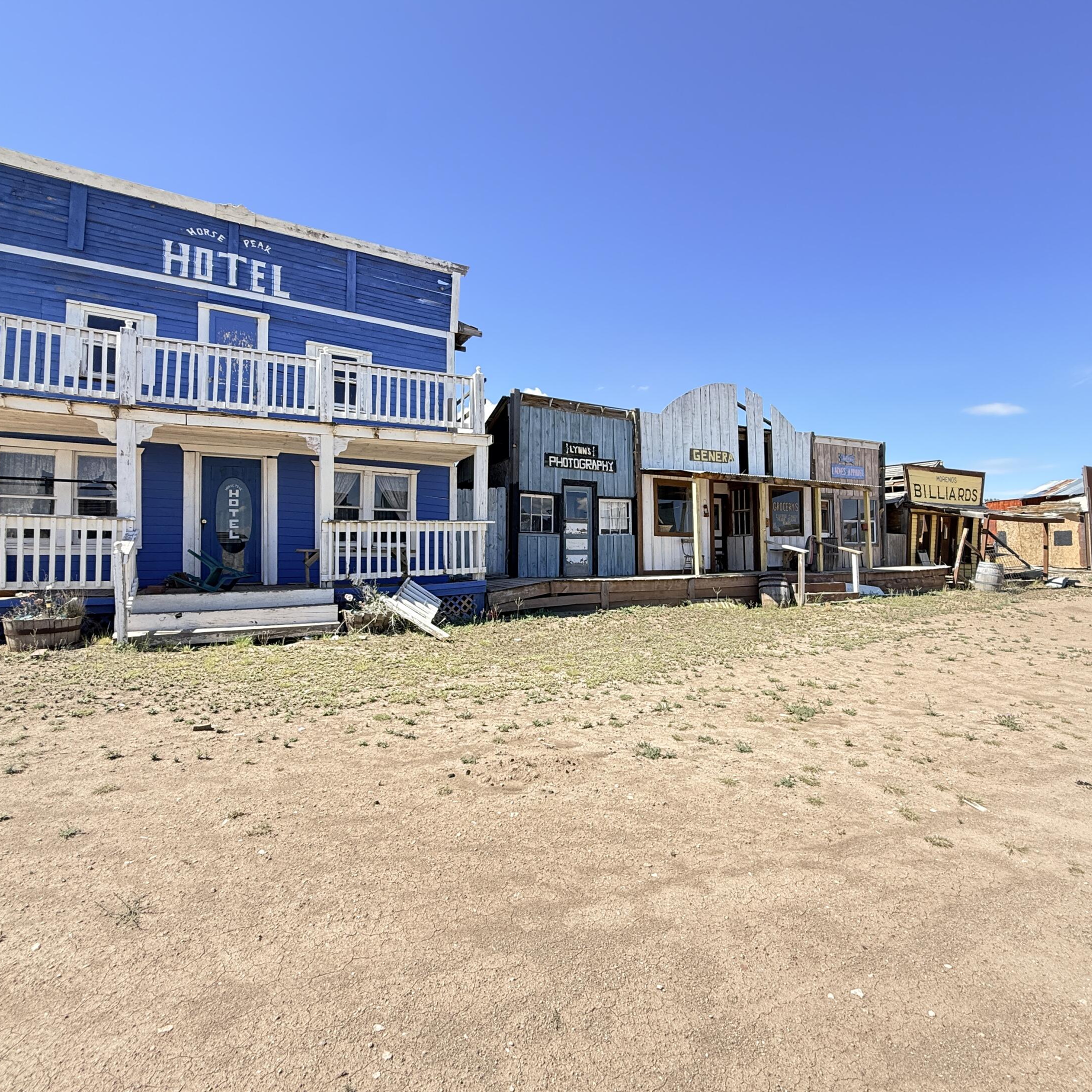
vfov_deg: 84.0
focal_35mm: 17
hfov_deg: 83.9
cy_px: 534
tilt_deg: +3.1
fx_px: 607
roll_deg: -0.3
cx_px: 570
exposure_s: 1/506
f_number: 2.2
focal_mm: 2.22
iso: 64
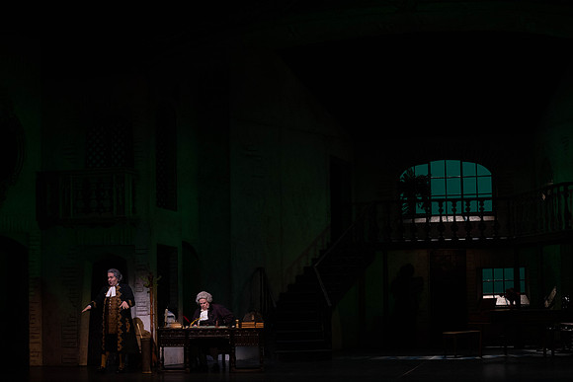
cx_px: 286
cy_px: 191
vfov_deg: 19.5
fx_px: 1114
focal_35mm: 70
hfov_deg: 28.8
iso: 3200
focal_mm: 70
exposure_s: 1/250
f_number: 9
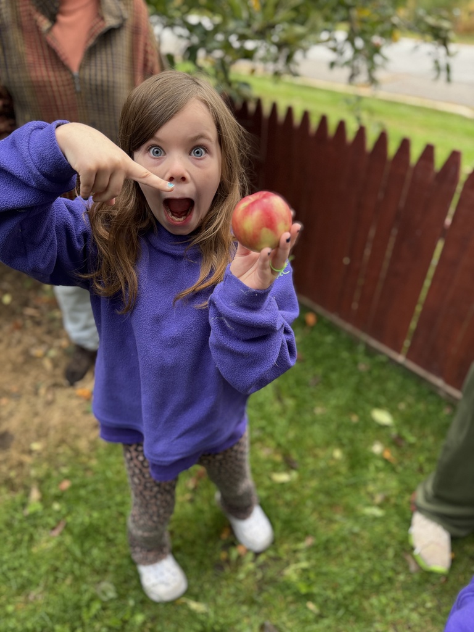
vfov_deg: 71.6
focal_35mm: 24
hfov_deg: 56.8
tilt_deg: -36.0
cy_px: 316
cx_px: 237
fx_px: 438
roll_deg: -2.8
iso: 80
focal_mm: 6.76
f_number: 1.78
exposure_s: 1/121
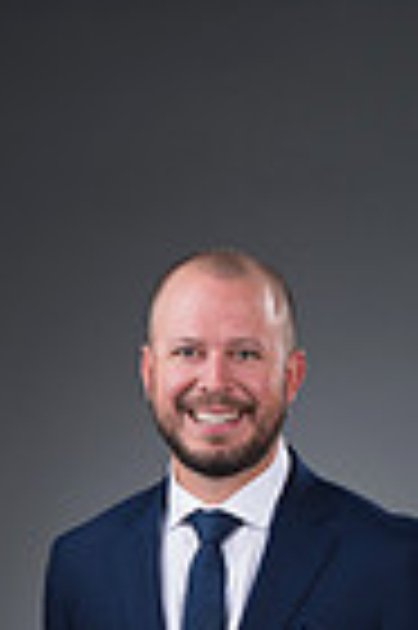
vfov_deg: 7.9
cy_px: 963
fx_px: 4487
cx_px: 229
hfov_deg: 5.3
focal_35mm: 257
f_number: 5.6
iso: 160
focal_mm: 80
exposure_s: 1/250
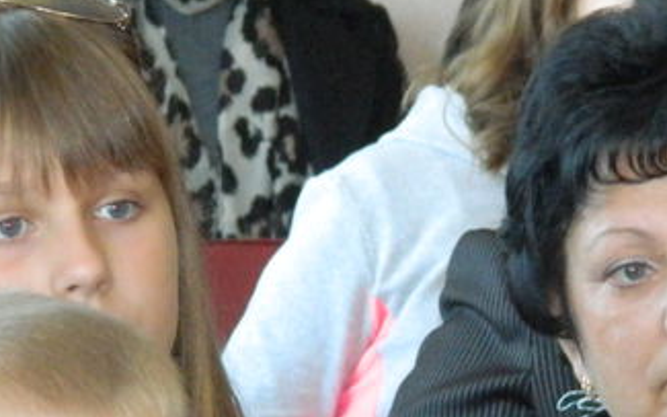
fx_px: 8397
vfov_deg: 2.8
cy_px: 444
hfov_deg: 4.5
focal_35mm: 462
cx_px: 573
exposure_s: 1/40
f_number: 5.1
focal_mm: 31.8
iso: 800
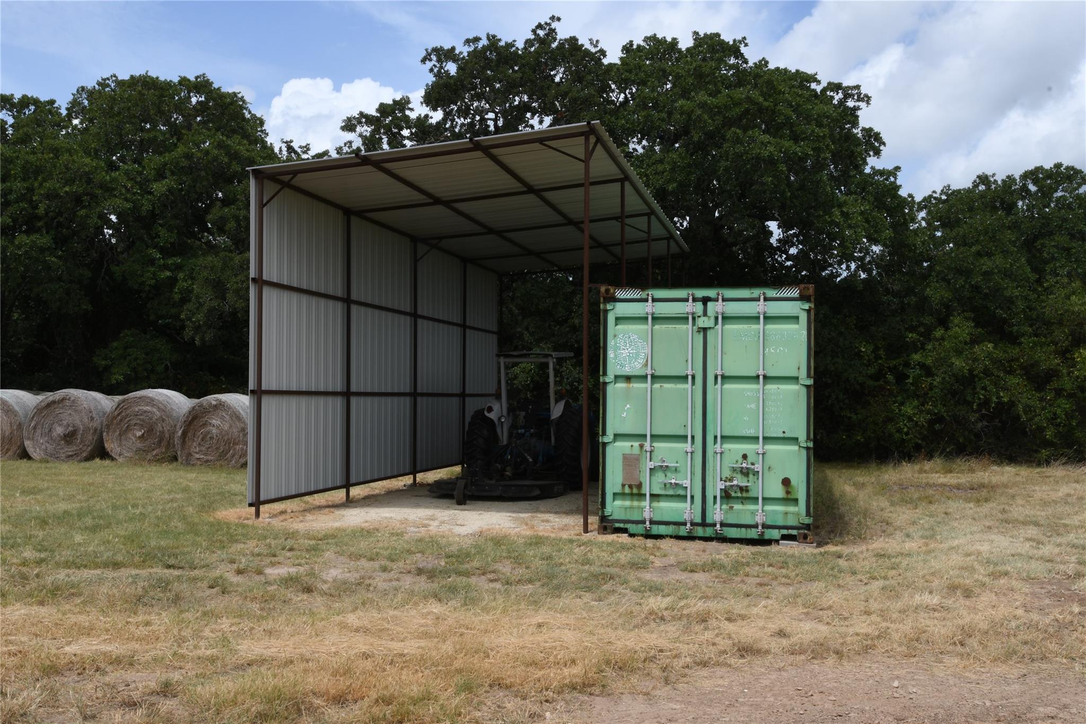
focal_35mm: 36
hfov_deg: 53.1
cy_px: 362
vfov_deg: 36.9
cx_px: 543
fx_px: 1086
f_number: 22
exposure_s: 1/100
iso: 200
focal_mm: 24
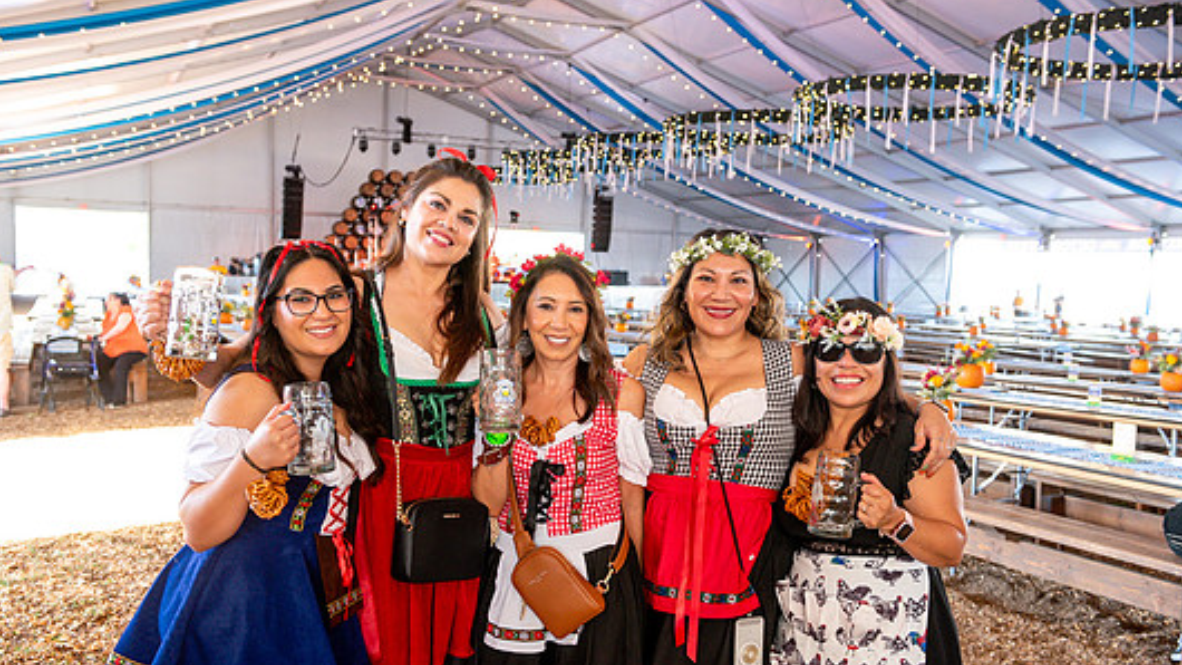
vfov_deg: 30.4
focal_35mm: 39
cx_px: 591
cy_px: 380
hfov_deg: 51.6
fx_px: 1222
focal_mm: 34
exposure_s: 1/100
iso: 1000
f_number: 4
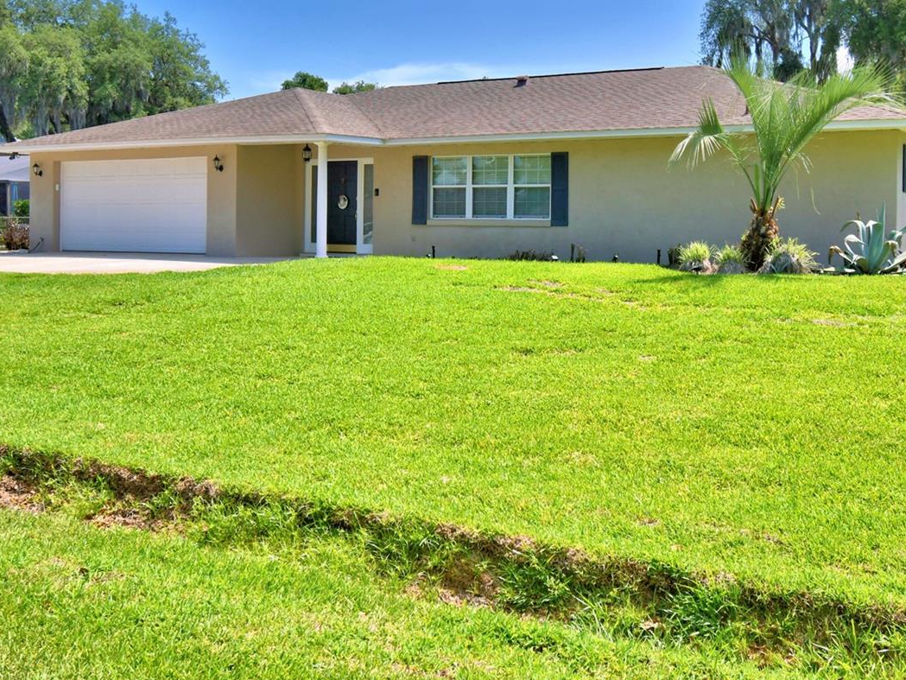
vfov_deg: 32.6
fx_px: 1152
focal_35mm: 44
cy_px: 226
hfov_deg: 42.9
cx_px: 495
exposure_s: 1/800
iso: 100
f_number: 5.6
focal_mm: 20
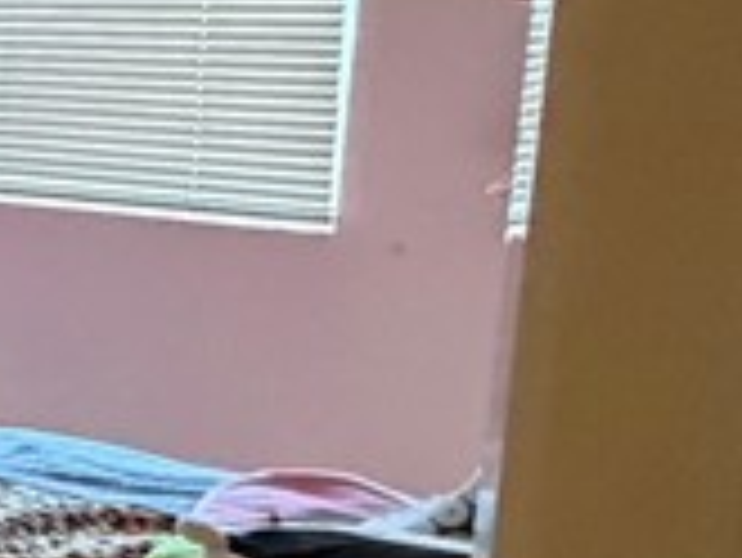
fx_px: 1866
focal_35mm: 87
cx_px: -1129
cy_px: 194
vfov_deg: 17.0
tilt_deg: -6.3
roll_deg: +0.4
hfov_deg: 13.9
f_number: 2.2
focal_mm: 2.22
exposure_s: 1/60
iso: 1000
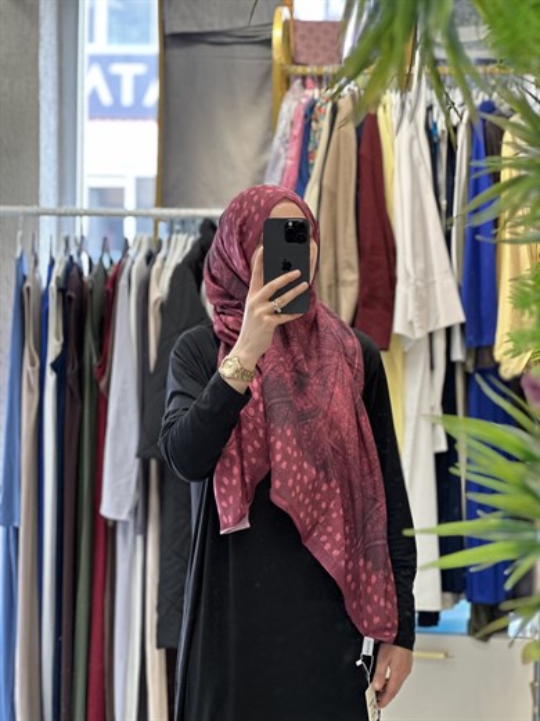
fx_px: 1602
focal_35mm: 77
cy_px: 360
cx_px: 270
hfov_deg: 19.1
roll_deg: -2.1
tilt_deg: -3.0
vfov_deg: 25.3
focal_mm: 9
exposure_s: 1/50
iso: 160
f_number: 2.8
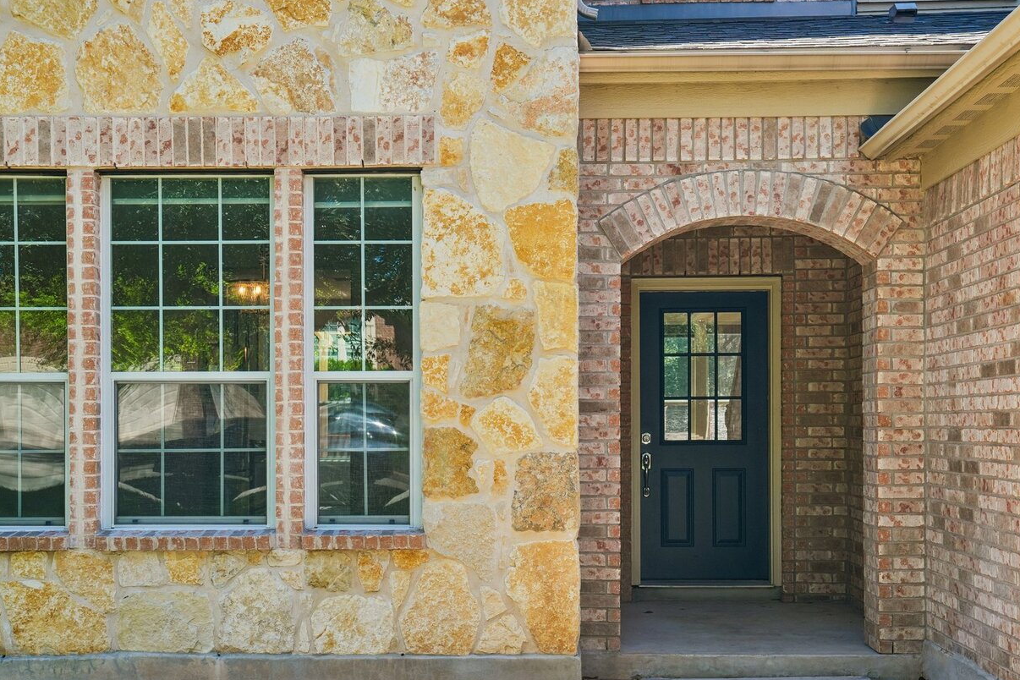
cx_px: 507
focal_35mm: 47
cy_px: 441
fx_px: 1332
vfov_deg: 28.5
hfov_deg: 41.9
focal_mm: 35
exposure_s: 1/125
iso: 200
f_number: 8
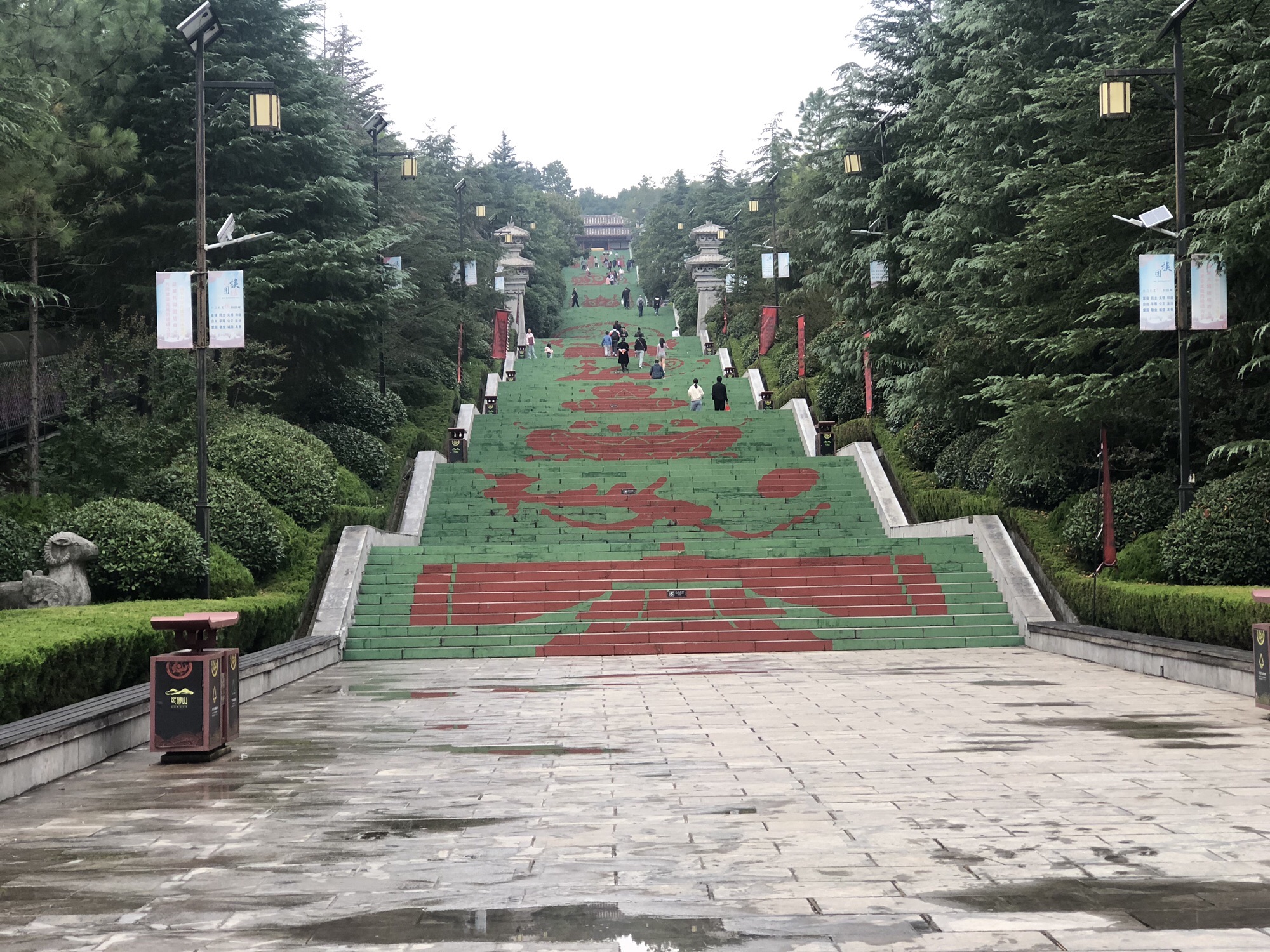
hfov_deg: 33.8
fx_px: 2091
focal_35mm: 57
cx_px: 635
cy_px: 476
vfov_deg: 25.7
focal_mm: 6.6
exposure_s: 1/120
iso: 100
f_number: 2.8
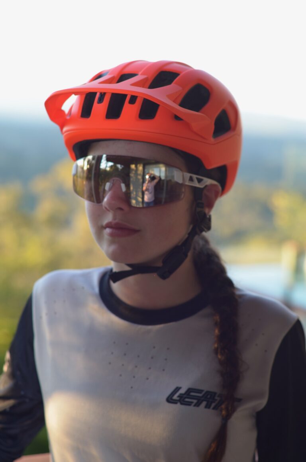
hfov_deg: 18.1
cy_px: 231
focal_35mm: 75
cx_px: 153
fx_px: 961
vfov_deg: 27.0
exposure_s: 1/200
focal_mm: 50
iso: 200
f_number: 2.8
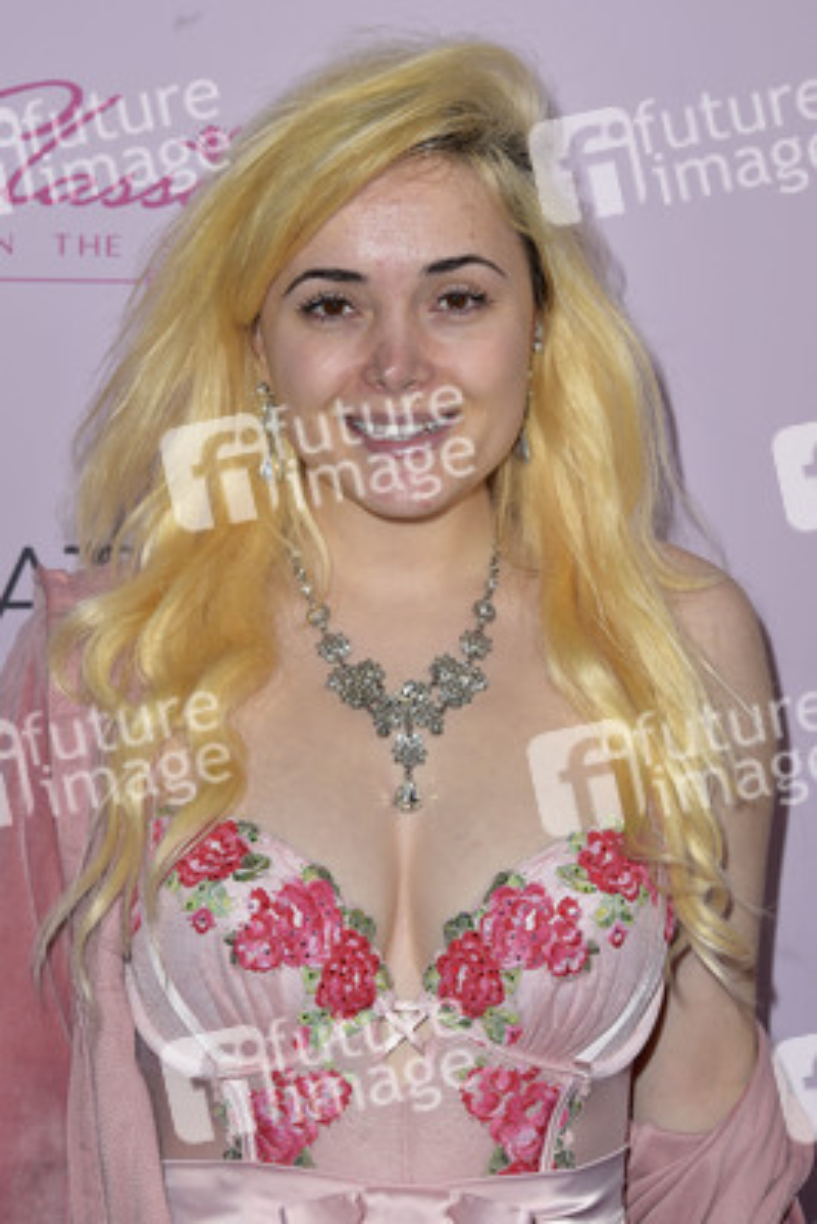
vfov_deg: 20.8
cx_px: 408
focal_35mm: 98
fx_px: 3333
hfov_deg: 14.0
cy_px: 612
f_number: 7.1
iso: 200
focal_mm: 98
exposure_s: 1/250
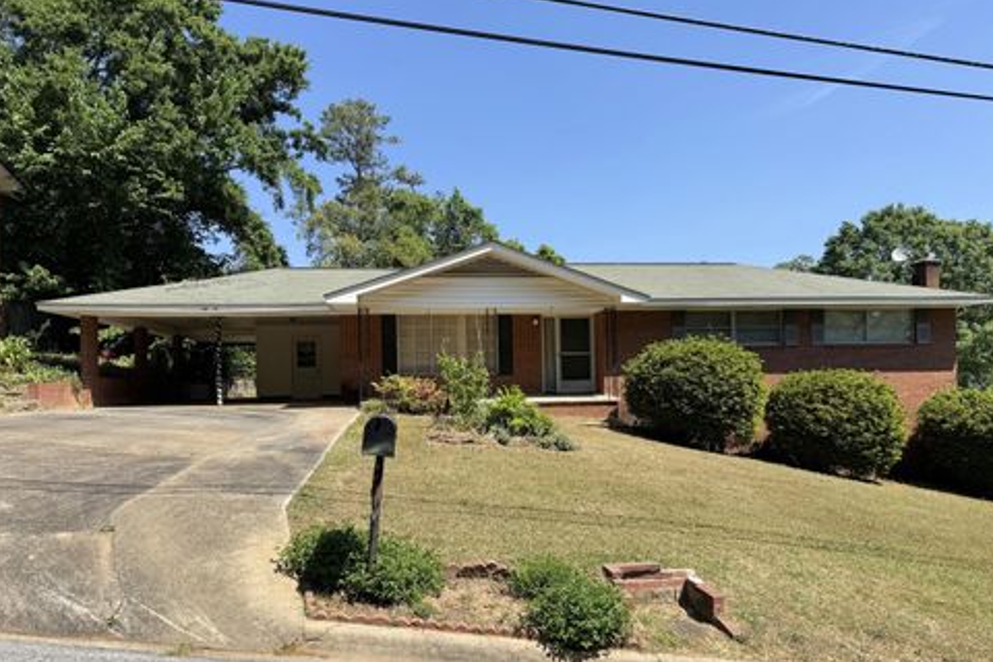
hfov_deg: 69.4
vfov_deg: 49.4
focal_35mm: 26
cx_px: 509
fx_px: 717
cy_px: 375
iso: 80
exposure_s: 1/3584
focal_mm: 6.76
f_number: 1.78
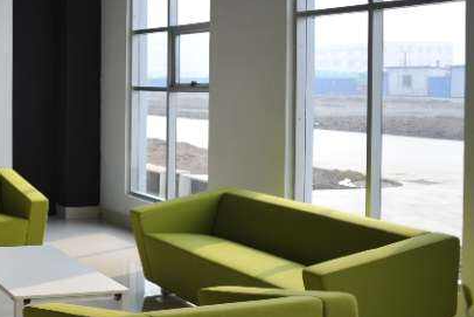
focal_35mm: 63
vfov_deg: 21.5
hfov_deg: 29.3
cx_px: -25
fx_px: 830
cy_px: 96
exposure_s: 1/320
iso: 200
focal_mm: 25
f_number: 2.8
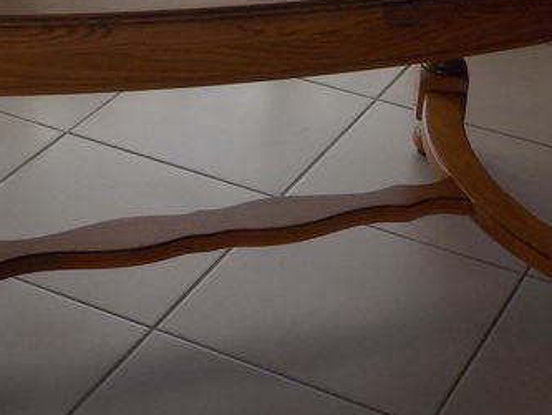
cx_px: 187
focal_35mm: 90
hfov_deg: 21.7
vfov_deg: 16.1
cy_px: 17
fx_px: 1436
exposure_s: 1/80
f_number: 3.3
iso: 125
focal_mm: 4.1
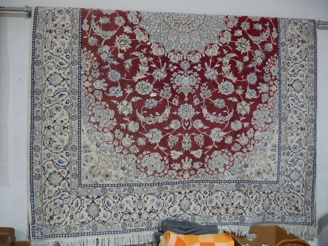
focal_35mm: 28
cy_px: 123
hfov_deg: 63.4
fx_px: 265
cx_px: 164
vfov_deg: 49.7
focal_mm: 14
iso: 1000
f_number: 3.5
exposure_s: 1/60
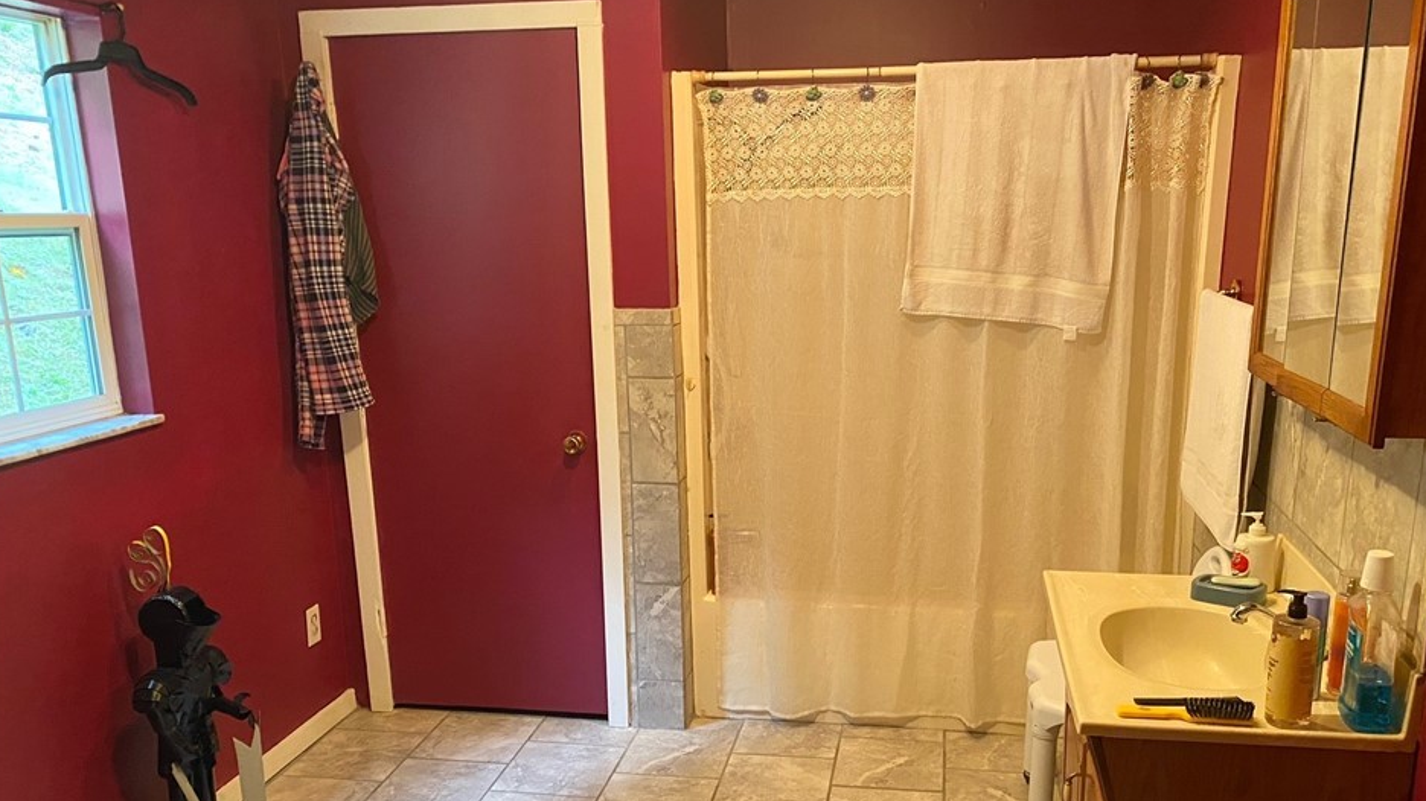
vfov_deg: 37.4
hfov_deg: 62.6
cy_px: 516
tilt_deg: -14.9
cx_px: 760
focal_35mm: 31
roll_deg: +1.2
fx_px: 1172
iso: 500
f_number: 1.8
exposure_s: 1/40
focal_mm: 4.25
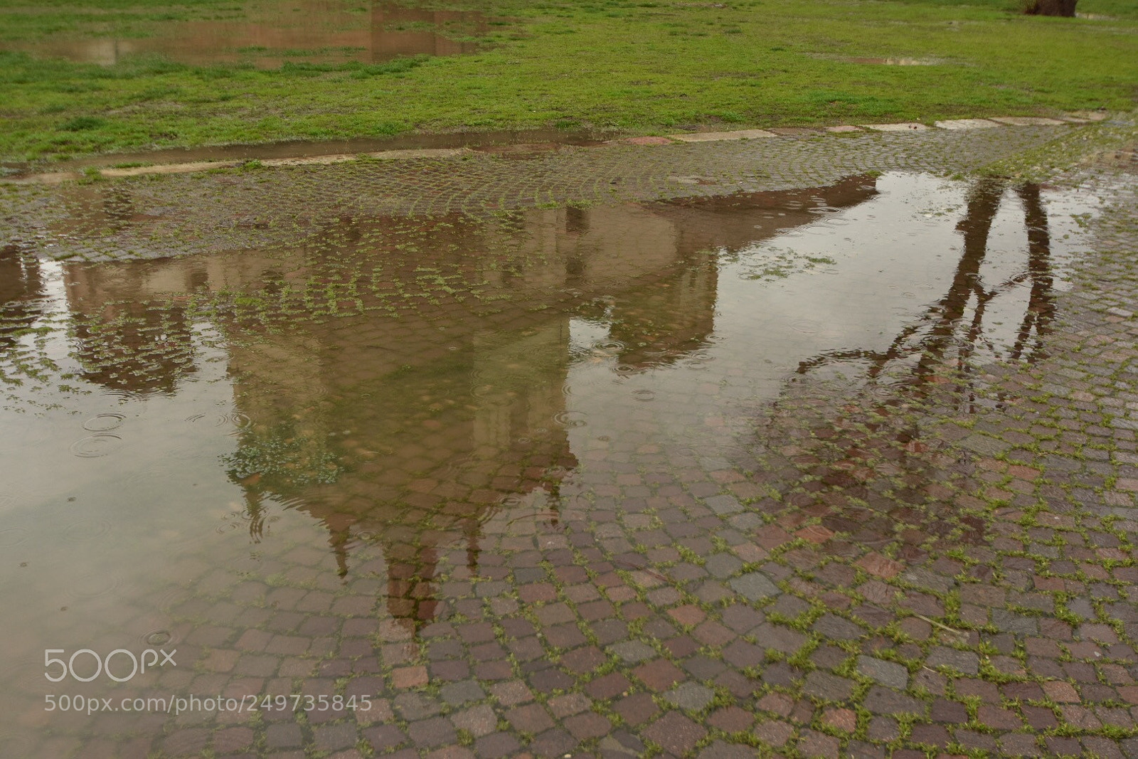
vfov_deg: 36.9
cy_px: 380
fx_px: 1138
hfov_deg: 53.1
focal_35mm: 36
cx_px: 569
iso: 180
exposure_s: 1/100
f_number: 6.3
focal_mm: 24
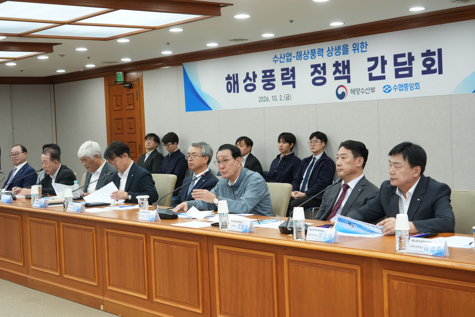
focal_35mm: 55
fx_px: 726
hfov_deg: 36.2
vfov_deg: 24.6
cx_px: 238
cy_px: 158
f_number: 5.6
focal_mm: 55
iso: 1250
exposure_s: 1/125
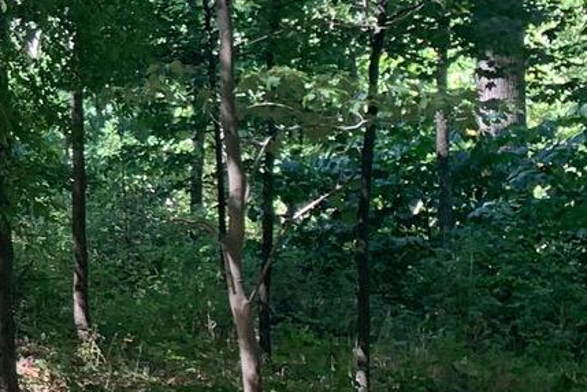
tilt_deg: -0.5
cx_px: -661
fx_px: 2103
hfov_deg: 13.2
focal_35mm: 129
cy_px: 10
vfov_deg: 10.5
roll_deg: +1.8
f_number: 1.8
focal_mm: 4.25
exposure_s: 1/121
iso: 64
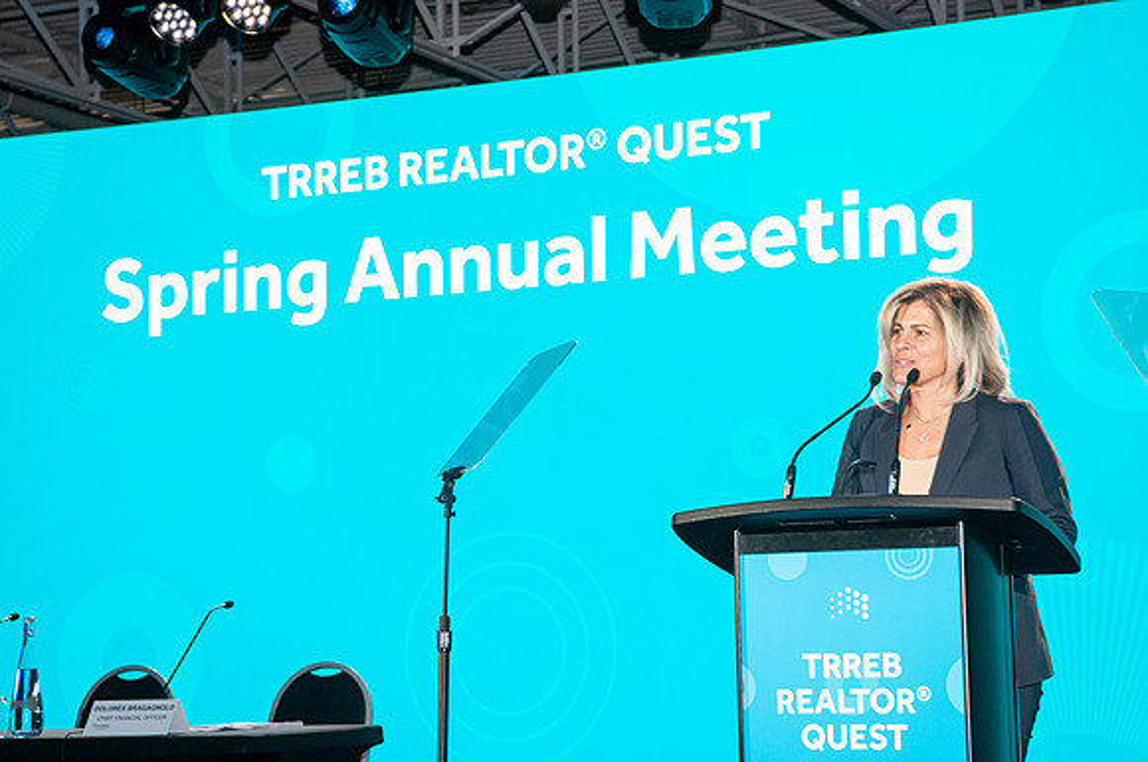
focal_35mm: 82
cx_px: 574
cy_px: 381
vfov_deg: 16.5
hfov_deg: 24.6
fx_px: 2627
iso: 1600
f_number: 5
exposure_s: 1/250
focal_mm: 55
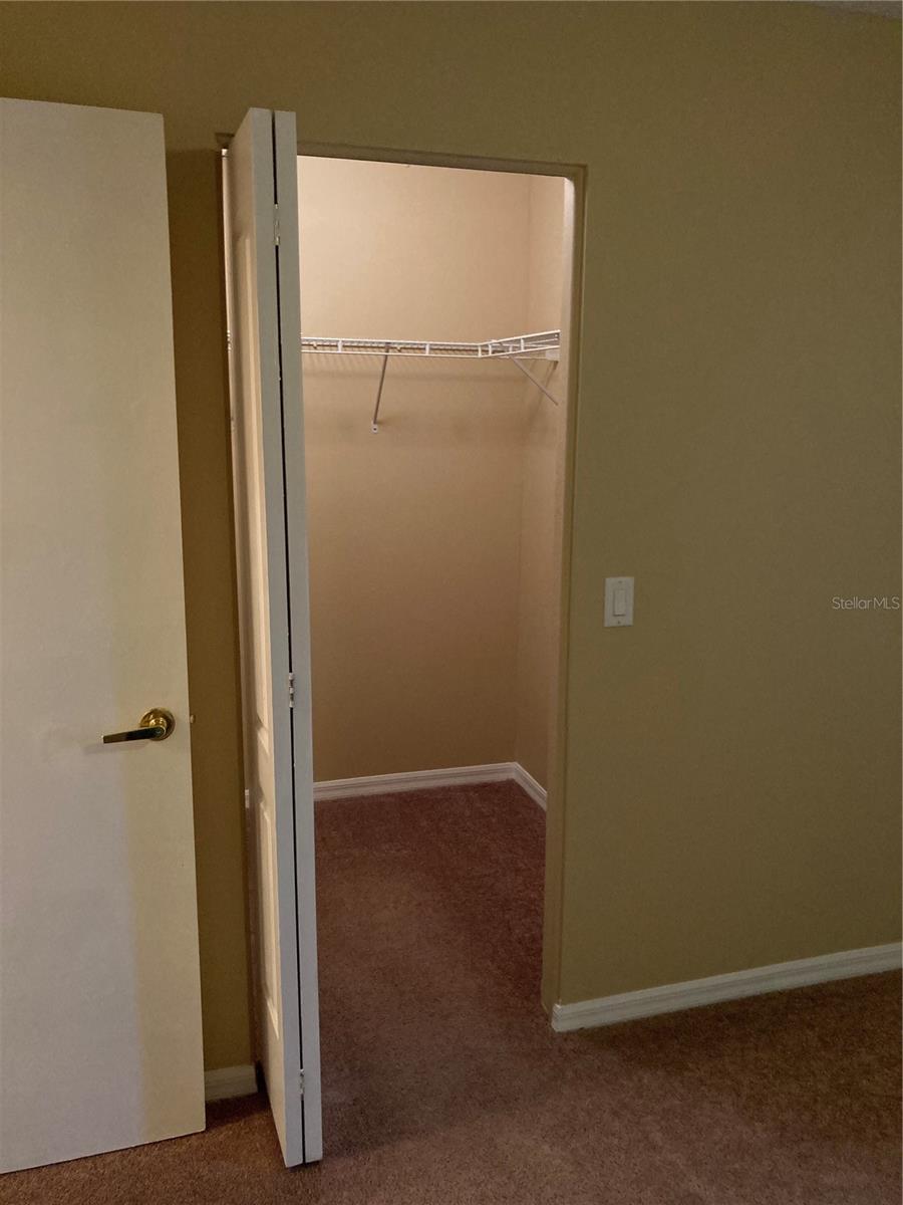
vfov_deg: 63.4
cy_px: 602
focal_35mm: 28
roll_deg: -1.2
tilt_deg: -9.1
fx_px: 974
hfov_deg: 49.7
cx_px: 452
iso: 80
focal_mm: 3.99
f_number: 1.8
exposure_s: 1/60
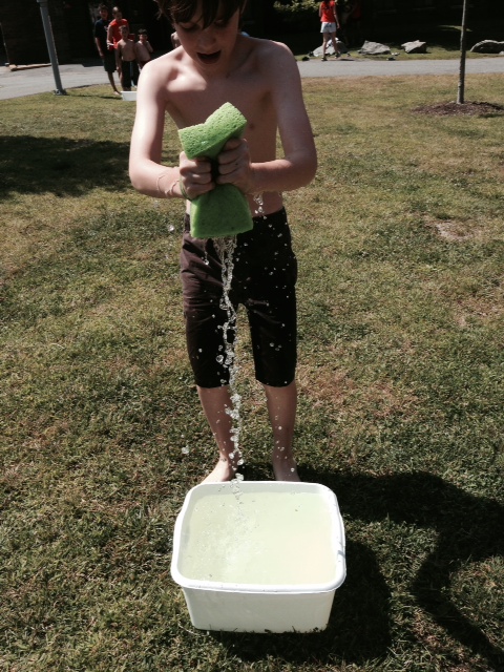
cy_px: 336
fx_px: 641
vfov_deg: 55.4
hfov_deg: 42.9
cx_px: 252
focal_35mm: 33
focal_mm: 4.12
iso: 50
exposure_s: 1/1748
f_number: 2.4
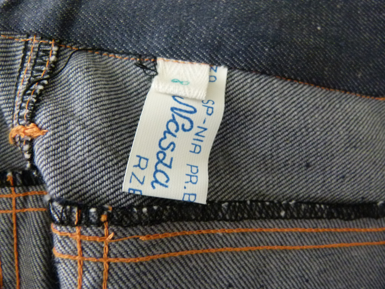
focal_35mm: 25
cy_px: 144
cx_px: 192
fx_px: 278
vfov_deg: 54.9
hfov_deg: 69.4
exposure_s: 1/40
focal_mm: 4.5
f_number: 2.8
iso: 400
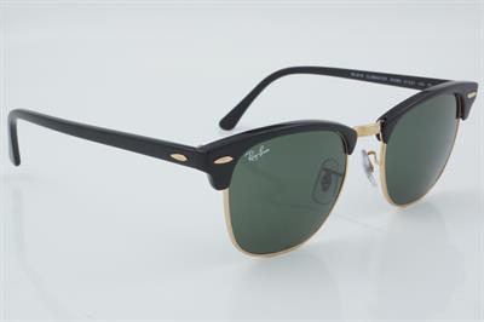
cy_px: 161
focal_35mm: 75
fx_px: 1007
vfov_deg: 18.2
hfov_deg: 27.0
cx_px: 242
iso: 100
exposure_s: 1/4
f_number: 32
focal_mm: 50
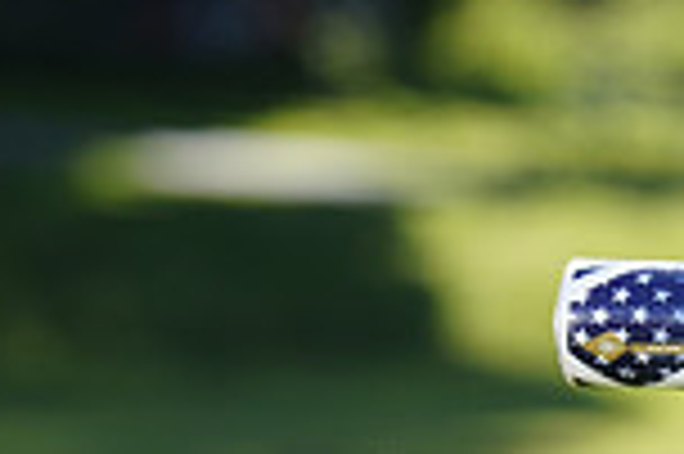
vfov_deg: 2.3
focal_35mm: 588
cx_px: 1134
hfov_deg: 3.5
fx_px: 11160
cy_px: 515
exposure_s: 1/250
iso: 100
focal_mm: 154
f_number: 5
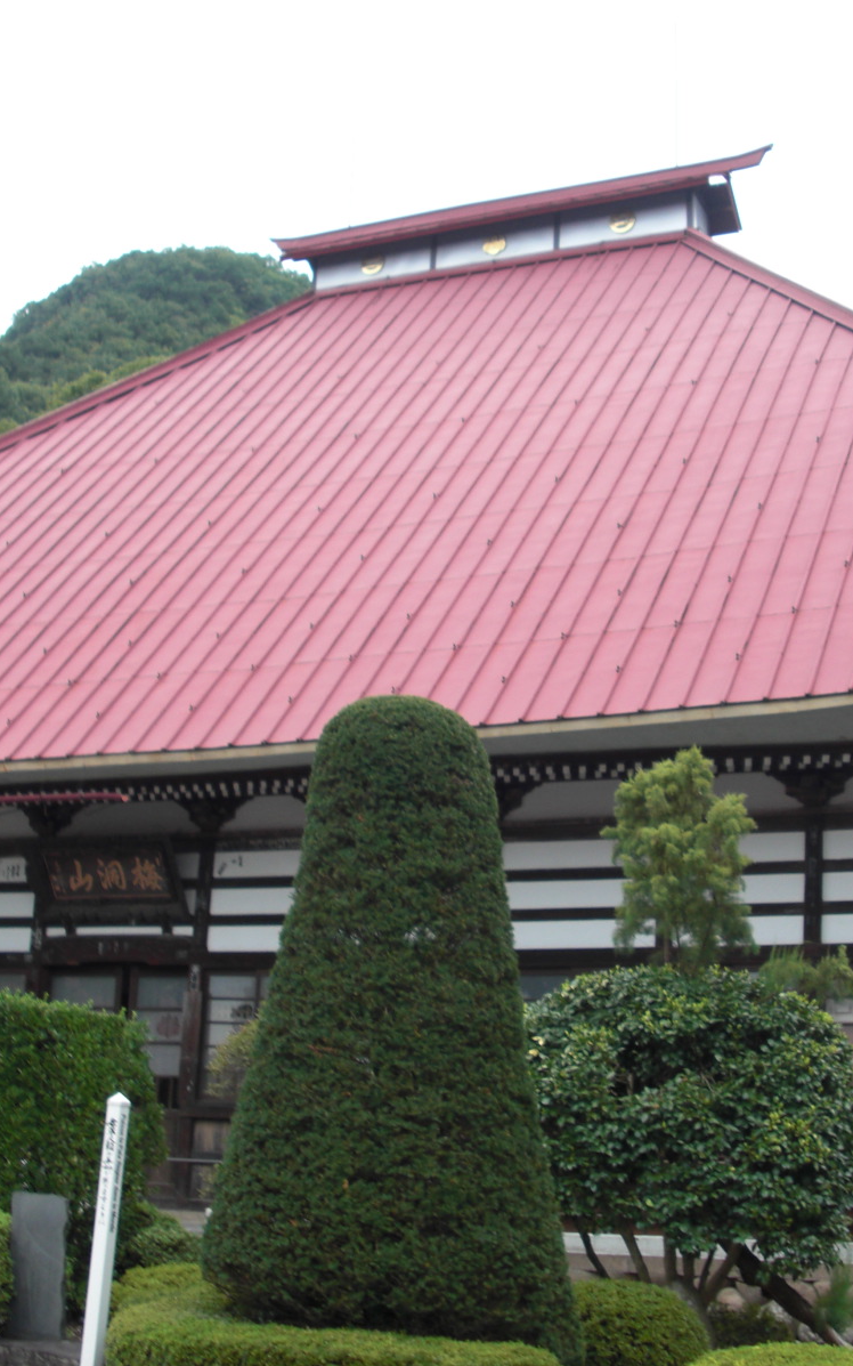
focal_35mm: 51
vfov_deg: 39.6
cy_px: 682
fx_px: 1897
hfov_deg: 25.3
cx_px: 505
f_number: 2.8
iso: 50
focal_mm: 6.3
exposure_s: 1/80
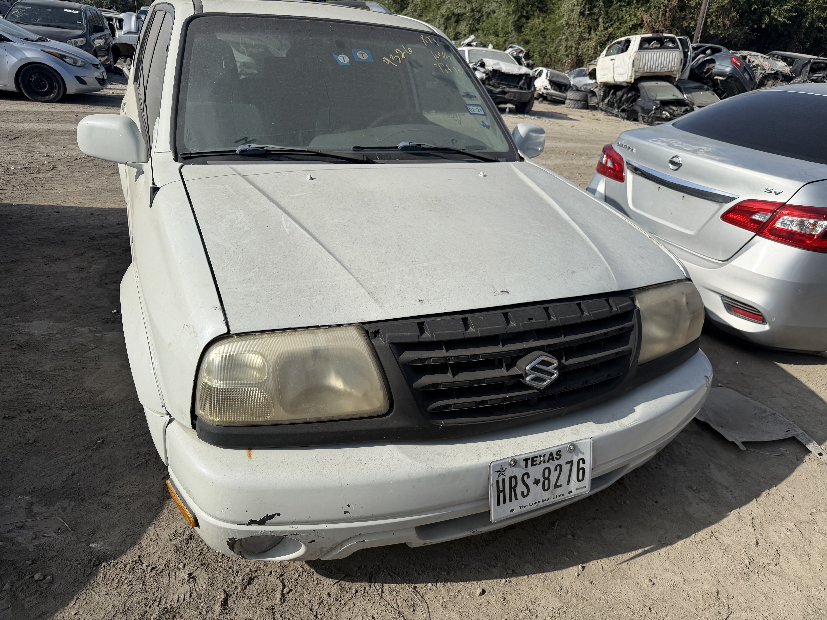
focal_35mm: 24
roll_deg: -4.5
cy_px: 310
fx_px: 573
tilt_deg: -22.9
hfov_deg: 71.6
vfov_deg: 56.8
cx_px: 414
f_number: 1.78
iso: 80
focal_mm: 6.76
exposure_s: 1/8130
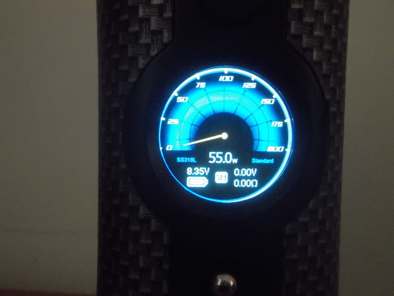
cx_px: 197
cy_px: 148
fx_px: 489
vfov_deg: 33.6
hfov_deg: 43.9
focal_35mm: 43
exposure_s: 1/30
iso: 800
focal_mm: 6.1
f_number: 3.3
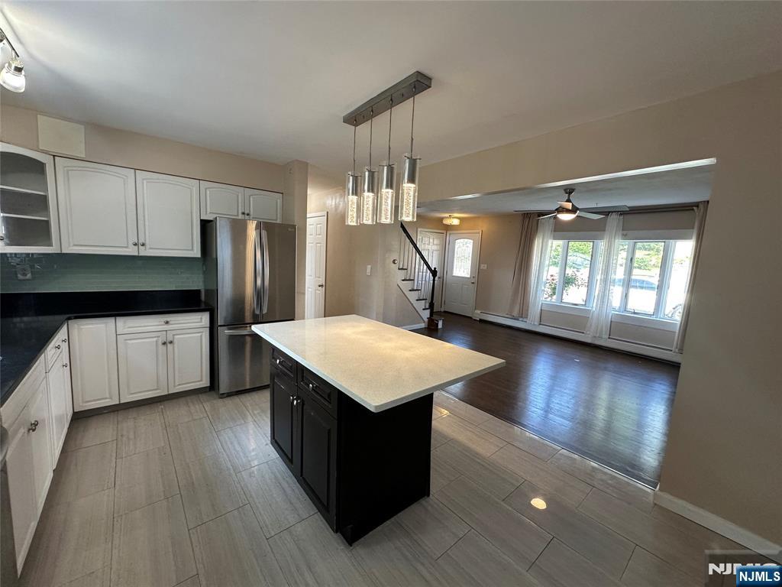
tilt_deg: -7.3
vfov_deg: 85.7
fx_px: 316
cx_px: 391
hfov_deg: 102.1
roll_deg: -3.2
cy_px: 294
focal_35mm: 14
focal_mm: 2.22
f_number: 2.2
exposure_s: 1/120
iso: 160
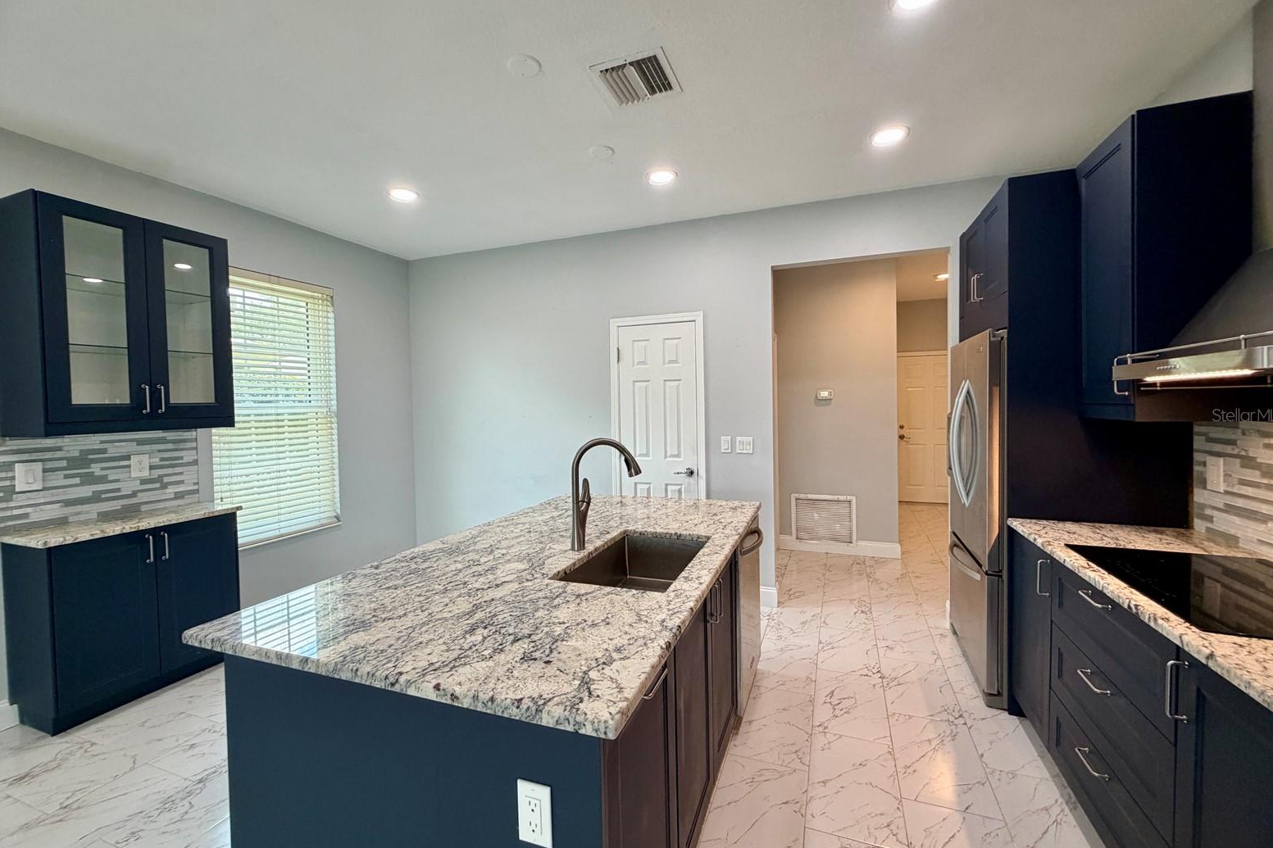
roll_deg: +1.4
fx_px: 530
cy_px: 415
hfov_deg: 100.4
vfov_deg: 77.3
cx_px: 634
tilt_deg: -1.3
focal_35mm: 15
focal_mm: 2.22
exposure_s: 1/120
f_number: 2.2
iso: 200
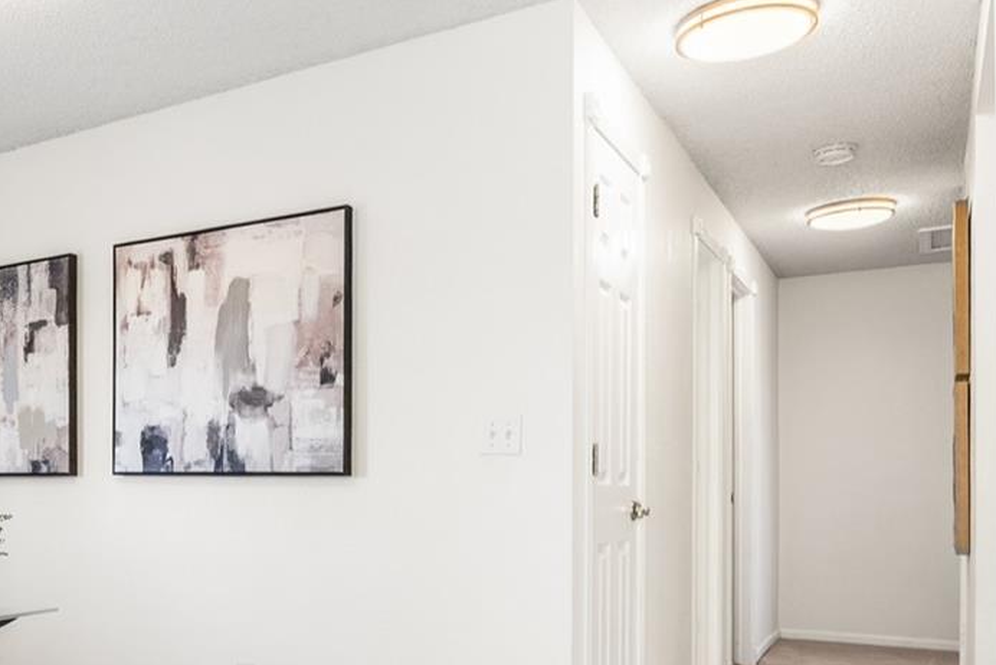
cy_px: 492
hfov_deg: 48.1
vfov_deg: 35.2
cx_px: 160
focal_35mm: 37
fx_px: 1024
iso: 200
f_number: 8
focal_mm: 16
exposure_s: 1/3
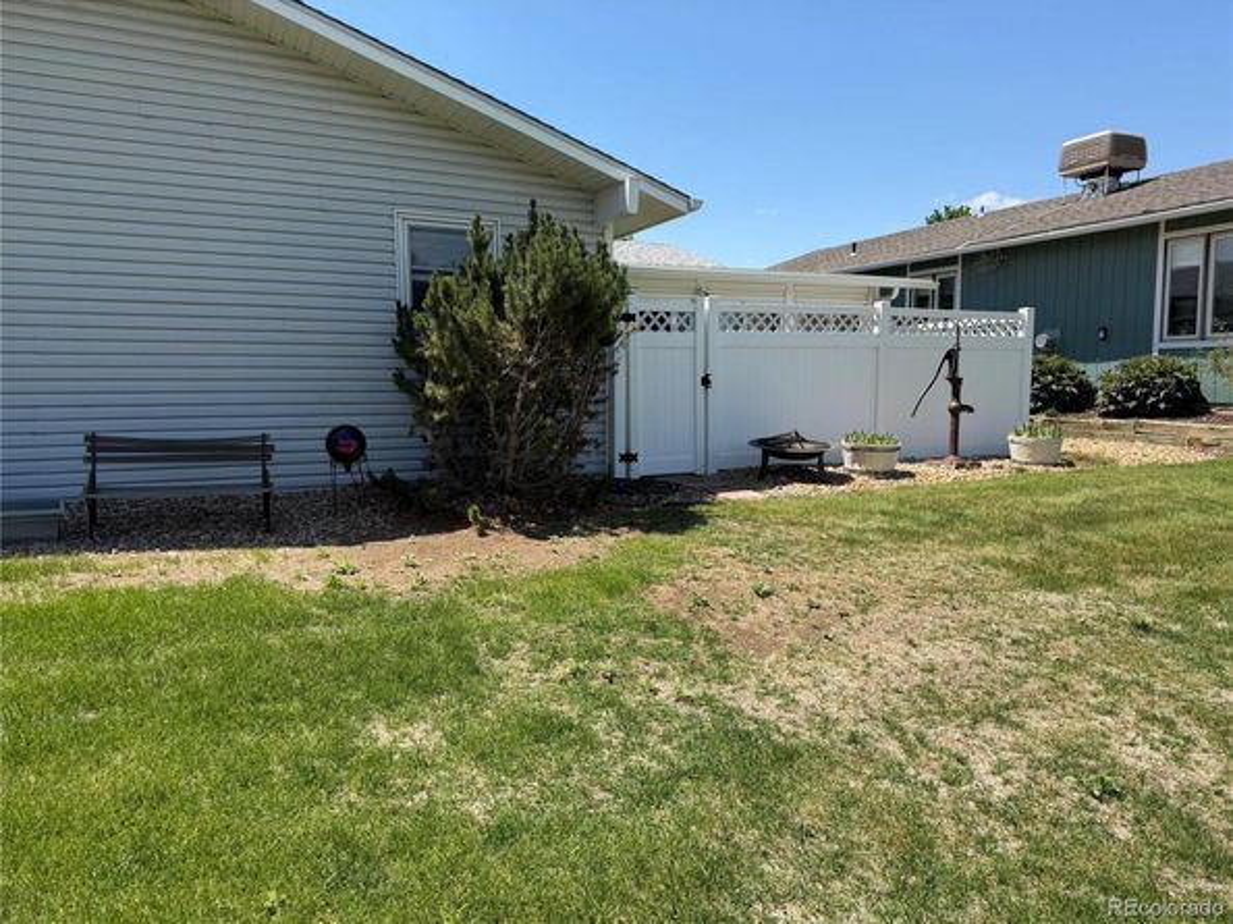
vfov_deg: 56.8
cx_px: 616
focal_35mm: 24
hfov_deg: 71.6
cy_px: 462
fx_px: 855
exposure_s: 1/3584
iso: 80
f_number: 1.78
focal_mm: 6.76
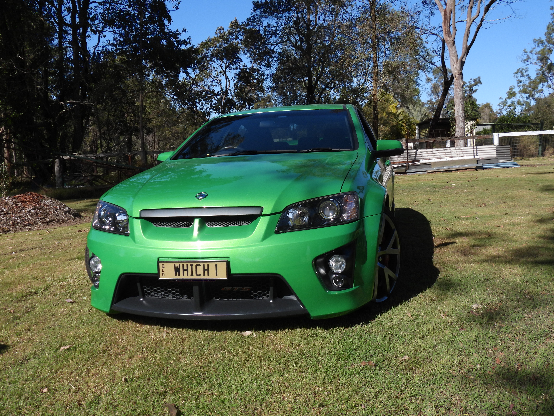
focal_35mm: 33
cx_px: 277
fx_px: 528
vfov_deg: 42.9
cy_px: 208
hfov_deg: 55.4
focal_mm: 5.9
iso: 100
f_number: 3.2
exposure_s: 1/1250
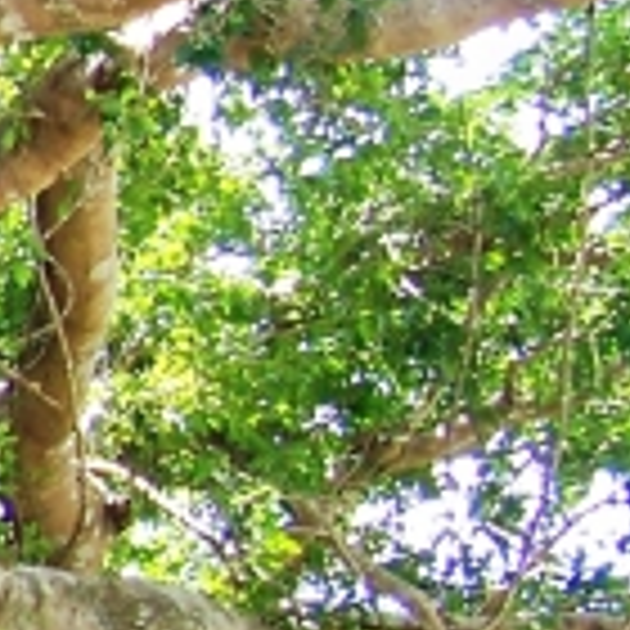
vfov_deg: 8.2
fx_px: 4386
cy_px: 522
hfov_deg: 7.2
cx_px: -1354
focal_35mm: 213
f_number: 2.8
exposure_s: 1/40
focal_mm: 5.85
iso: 64
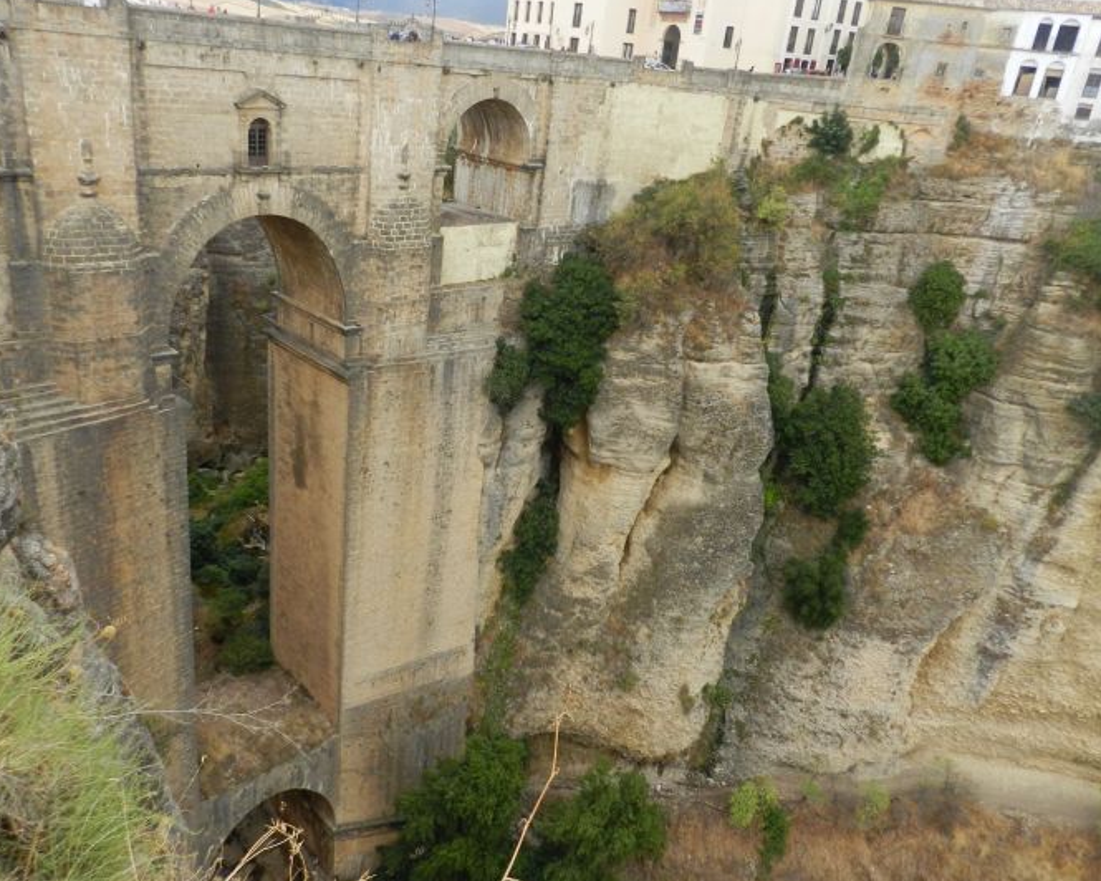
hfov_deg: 64.0
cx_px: 520
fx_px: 880
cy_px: 424
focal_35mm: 27
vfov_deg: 53.2
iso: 160
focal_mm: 4
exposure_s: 1/640
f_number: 3.4
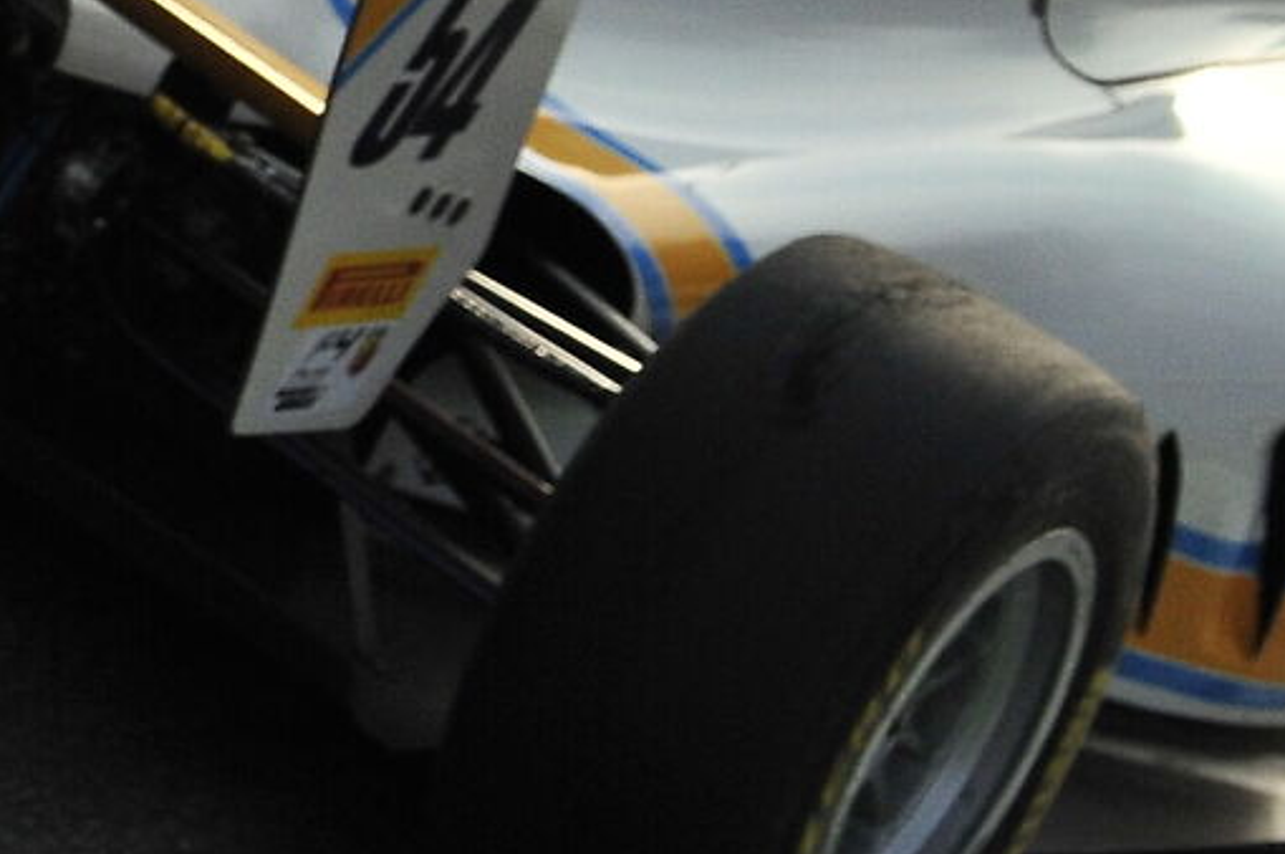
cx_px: 437
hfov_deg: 2.0
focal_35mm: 1038
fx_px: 37003
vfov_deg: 1.3
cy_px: -292
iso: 1600
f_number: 11
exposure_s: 1/4000
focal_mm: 220
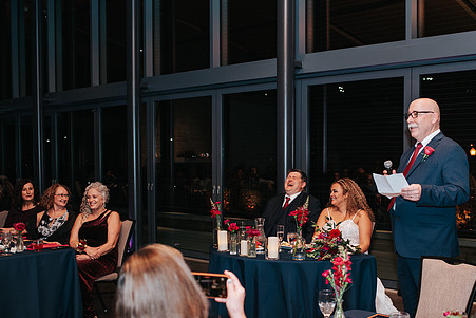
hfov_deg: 43.3
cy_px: 195
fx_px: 595
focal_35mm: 45
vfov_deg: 29.8
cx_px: 289
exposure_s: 1/200
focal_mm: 35
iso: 1000
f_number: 2.8
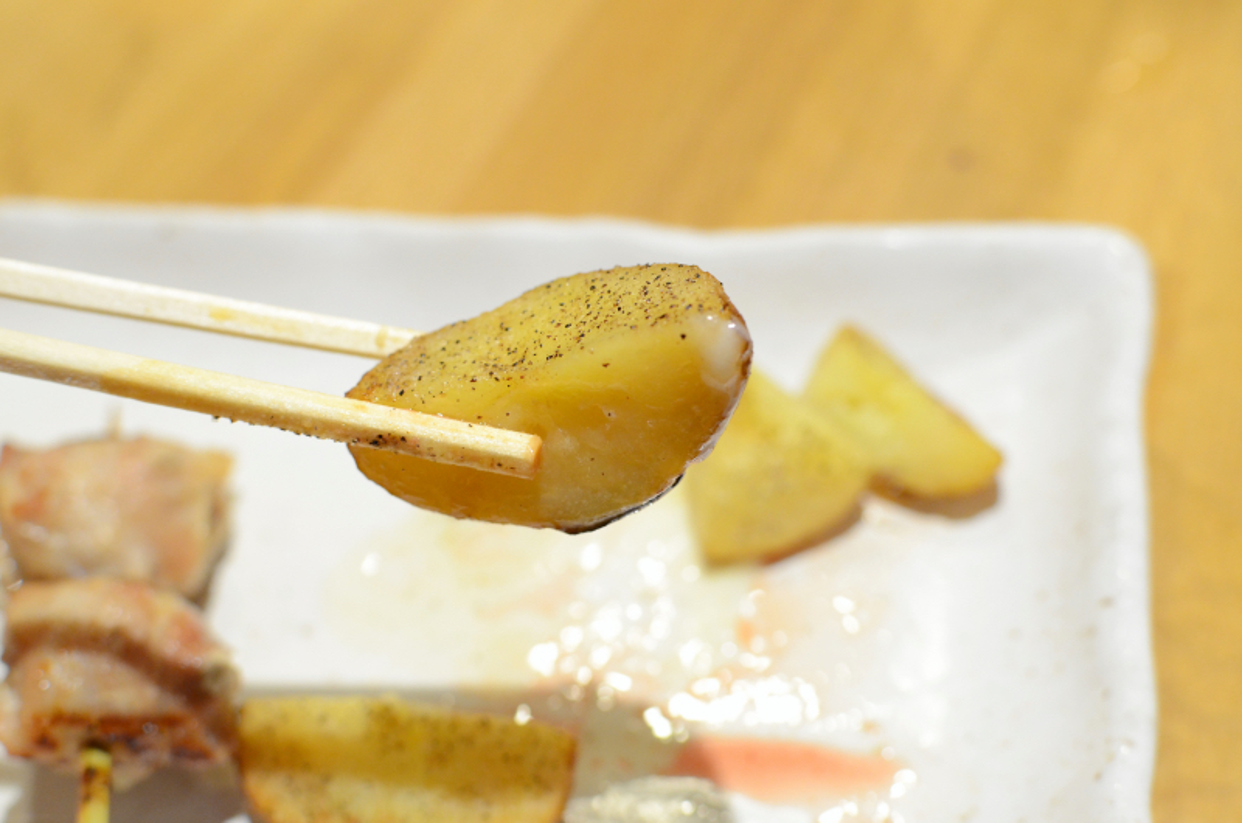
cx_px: 621
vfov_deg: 25.6
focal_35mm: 52
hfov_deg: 37.9
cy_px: 412
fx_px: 1808
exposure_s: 1/50
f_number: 4.5
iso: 1600
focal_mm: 35
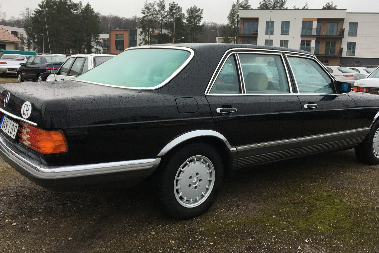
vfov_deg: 38.8
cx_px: 195
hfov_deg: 55.8
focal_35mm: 34
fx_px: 358
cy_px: 111
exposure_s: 1/100
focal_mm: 4.15
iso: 40
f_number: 2.2
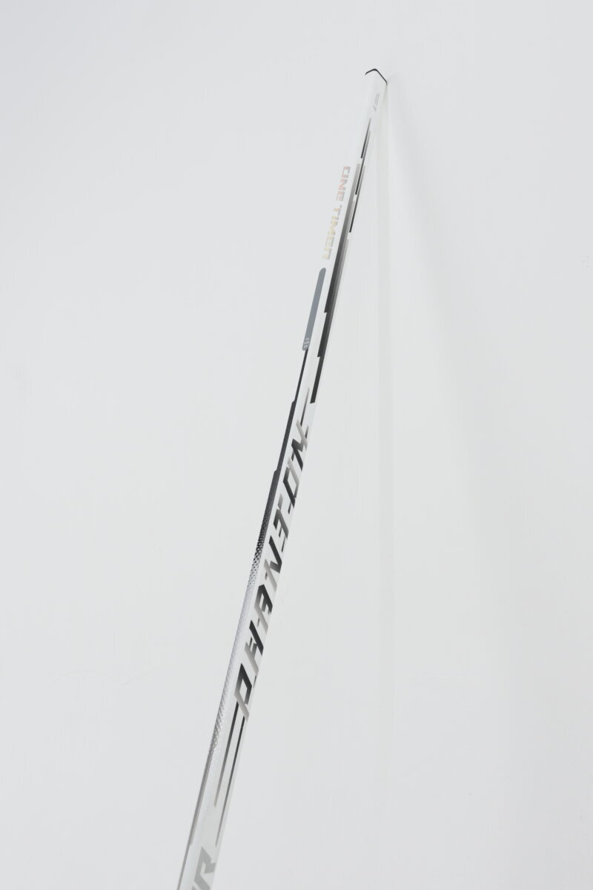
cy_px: 445
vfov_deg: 55.8
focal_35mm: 34
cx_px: 296
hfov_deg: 38.9
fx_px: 840
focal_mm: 23
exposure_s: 1/160
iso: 100
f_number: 6.3
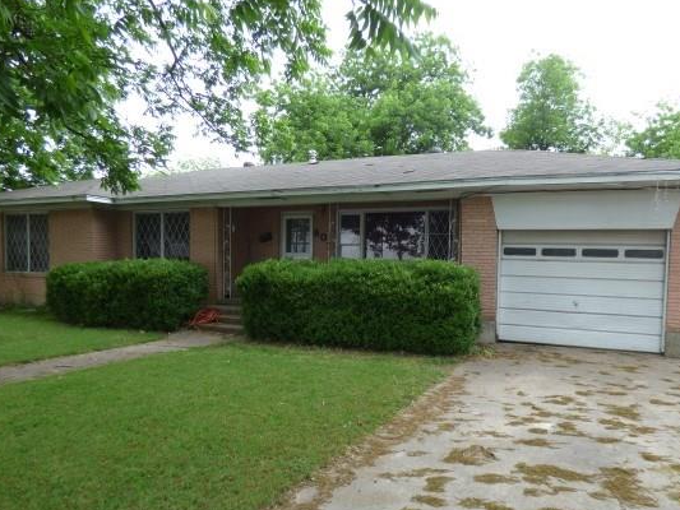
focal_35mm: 24
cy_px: 293
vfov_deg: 56.6
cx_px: 373
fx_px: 472
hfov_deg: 71.4
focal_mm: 3.58
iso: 100
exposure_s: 1/125
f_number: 2.8
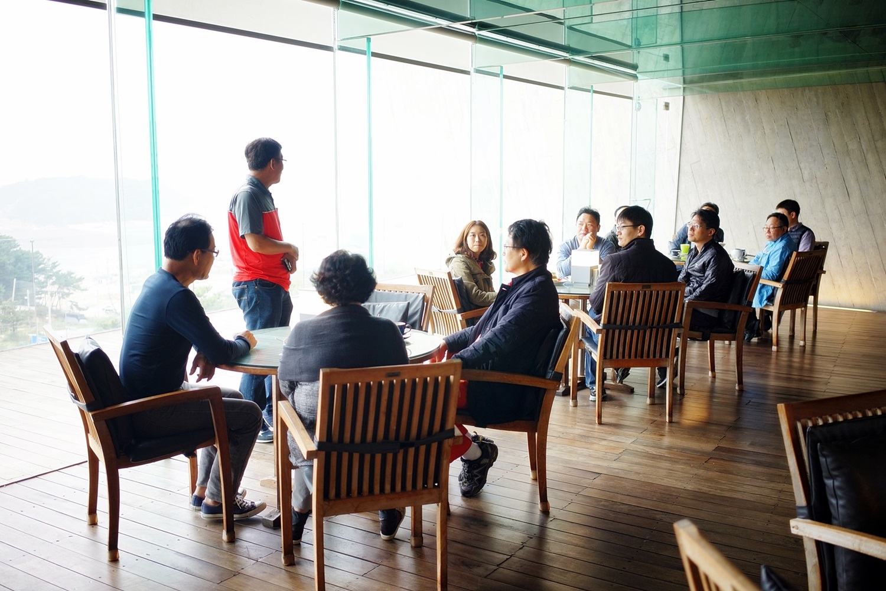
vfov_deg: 37.9
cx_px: 443
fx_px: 861
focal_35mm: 35
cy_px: 296
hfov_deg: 54.4
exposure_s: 1/60
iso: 200
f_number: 2.8
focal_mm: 35
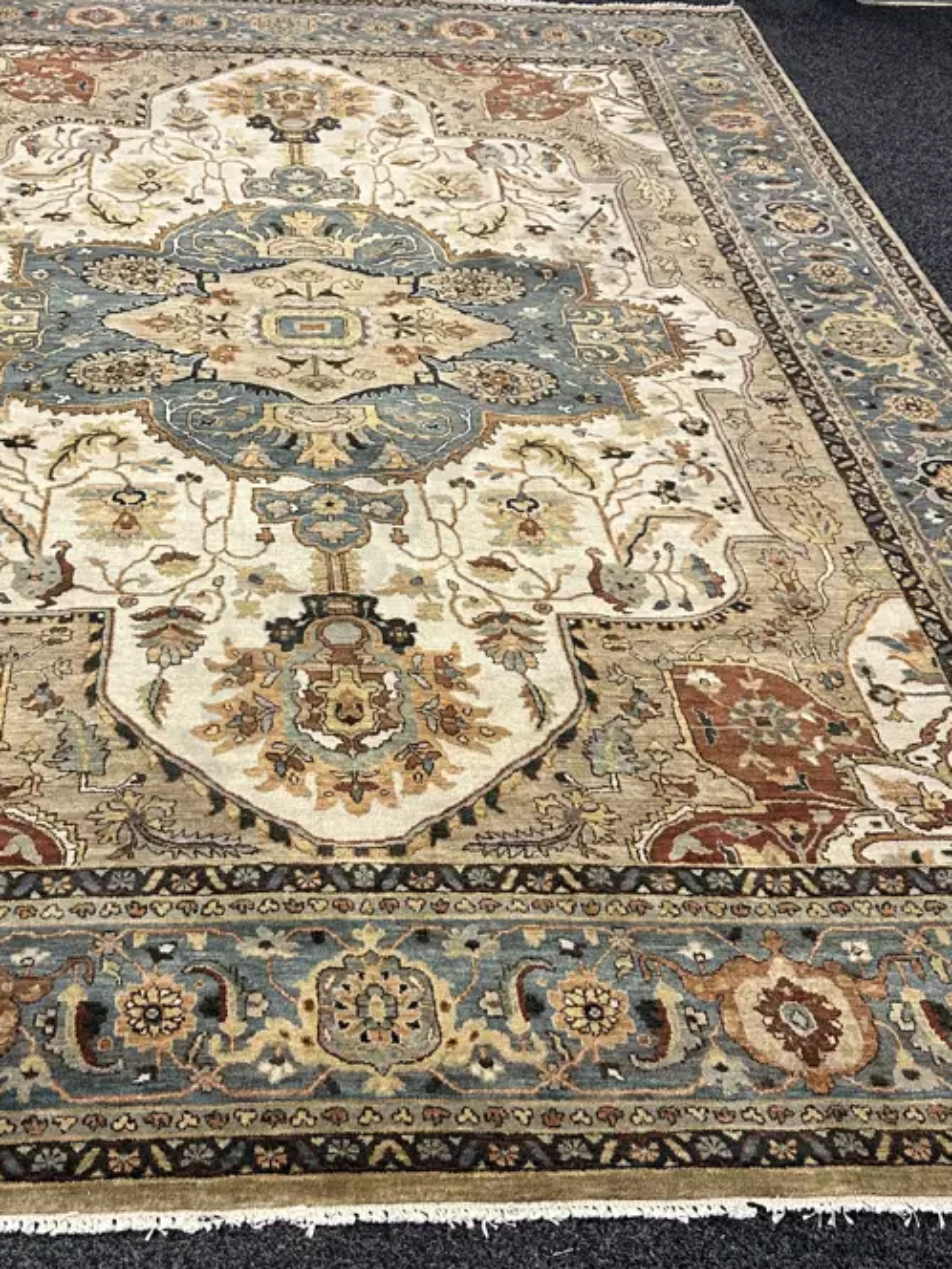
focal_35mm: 37
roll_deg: -3.3
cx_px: 335
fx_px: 1357
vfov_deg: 50.1
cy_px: 583
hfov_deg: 38.3
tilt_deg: -44.1
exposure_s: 1/50
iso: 160
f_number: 1.78
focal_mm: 6.86
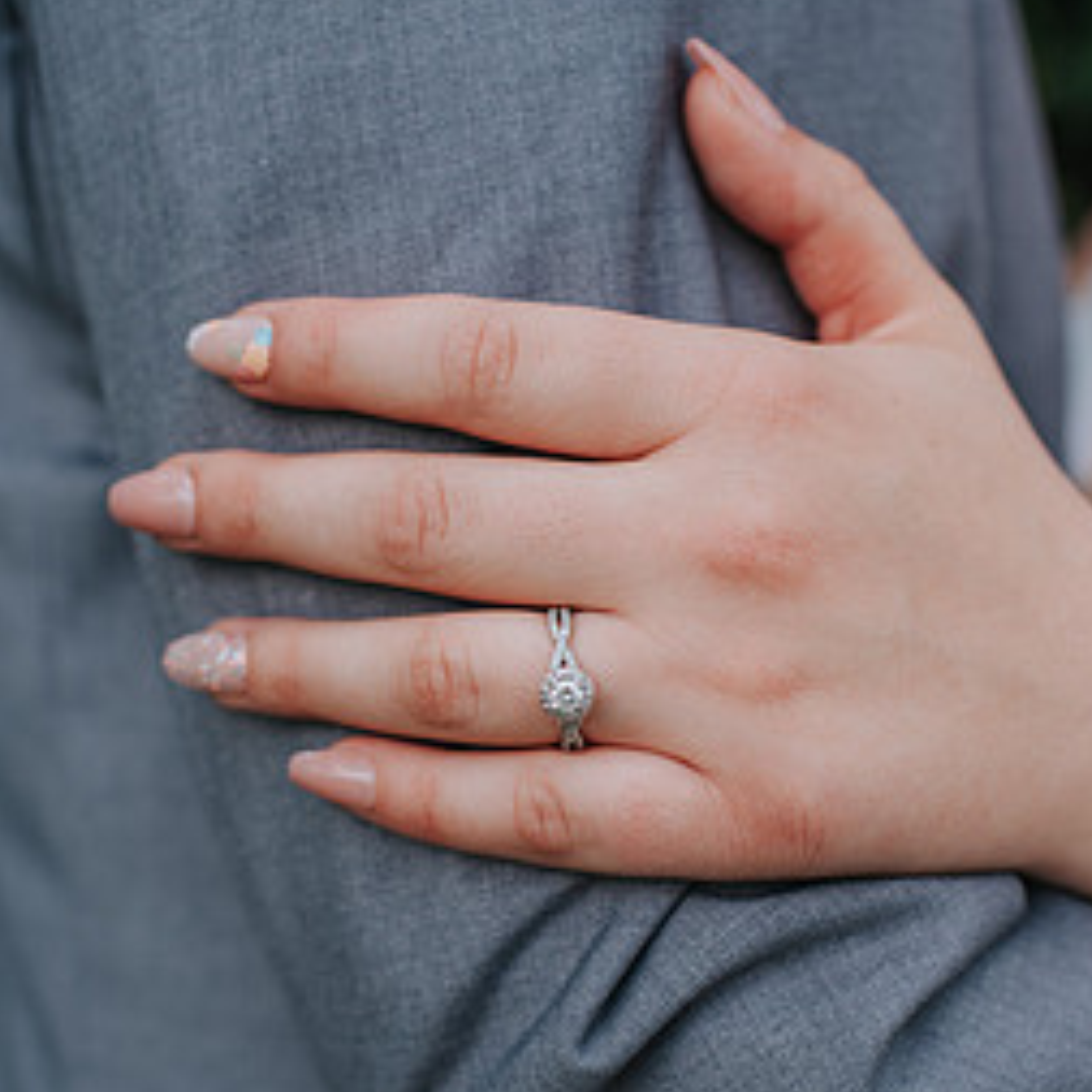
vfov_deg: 32.0
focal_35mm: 53
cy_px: 704
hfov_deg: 32.2
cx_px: 574
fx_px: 1892
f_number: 2.8
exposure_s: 1/500
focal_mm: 35
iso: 100
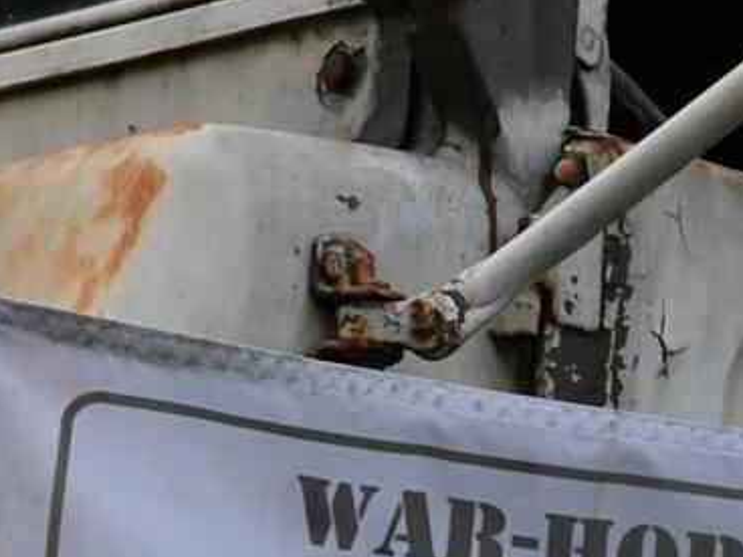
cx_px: 271
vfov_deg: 8.1
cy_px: 657
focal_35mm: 181
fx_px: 3885
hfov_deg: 10.9
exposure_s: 1/4000
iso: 12800
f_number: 18
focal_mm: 70
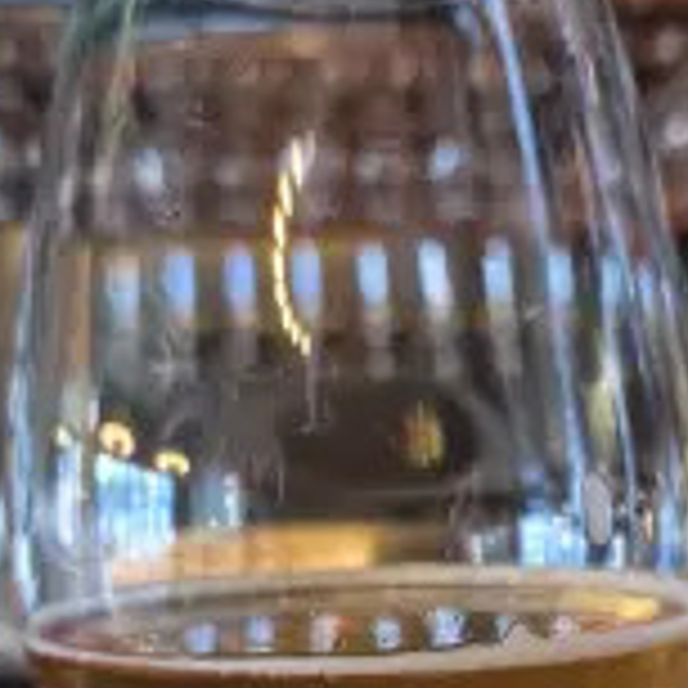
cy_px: 652
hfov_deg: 32.1
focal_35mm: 53
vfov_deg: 30.4
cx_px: 427
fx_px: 1192
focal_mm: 5.4
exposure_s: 1/60
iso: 2000
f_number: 1.8
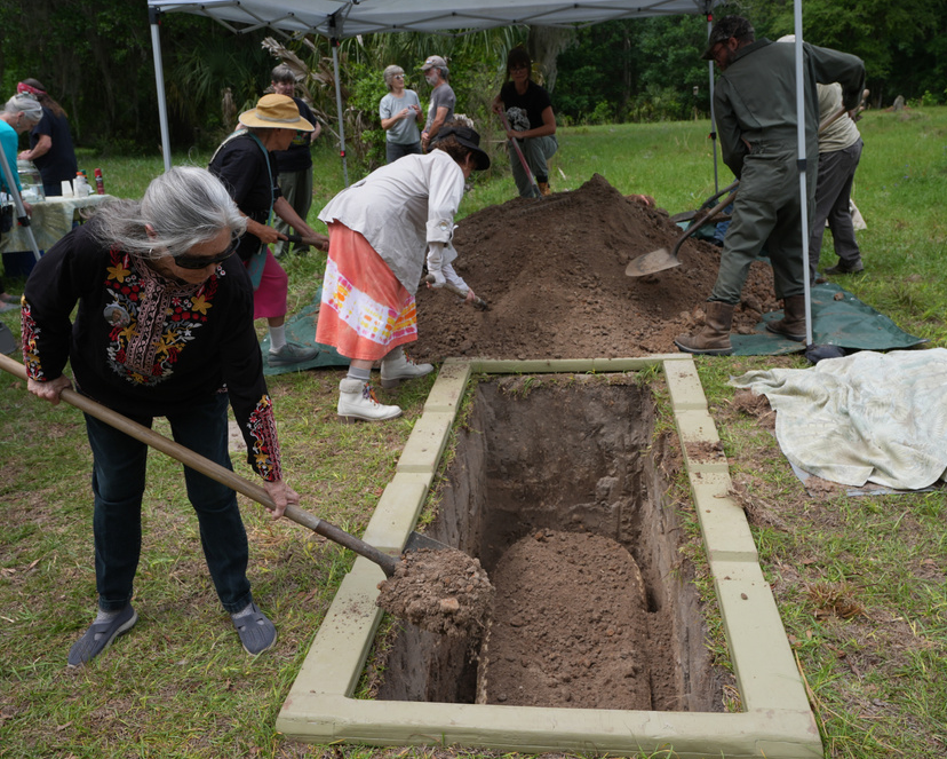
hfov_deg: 60.4
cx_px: 476
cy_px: 382
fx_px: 813
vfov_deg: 50.0
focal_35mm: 29
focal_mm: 25
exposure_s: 1/320
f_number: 11
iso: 320
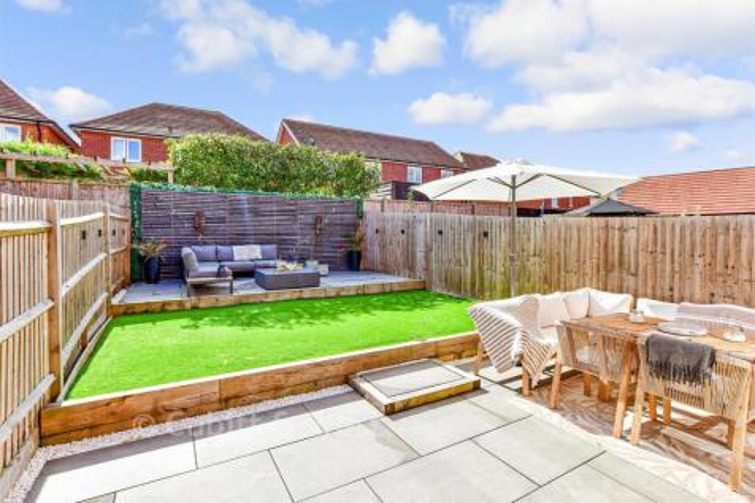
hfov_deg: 96.8
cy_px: 252
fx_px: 335
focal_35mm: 16
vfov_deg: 73.7
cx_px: 378
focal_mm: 11
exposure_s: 1/400
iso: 250
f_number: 8
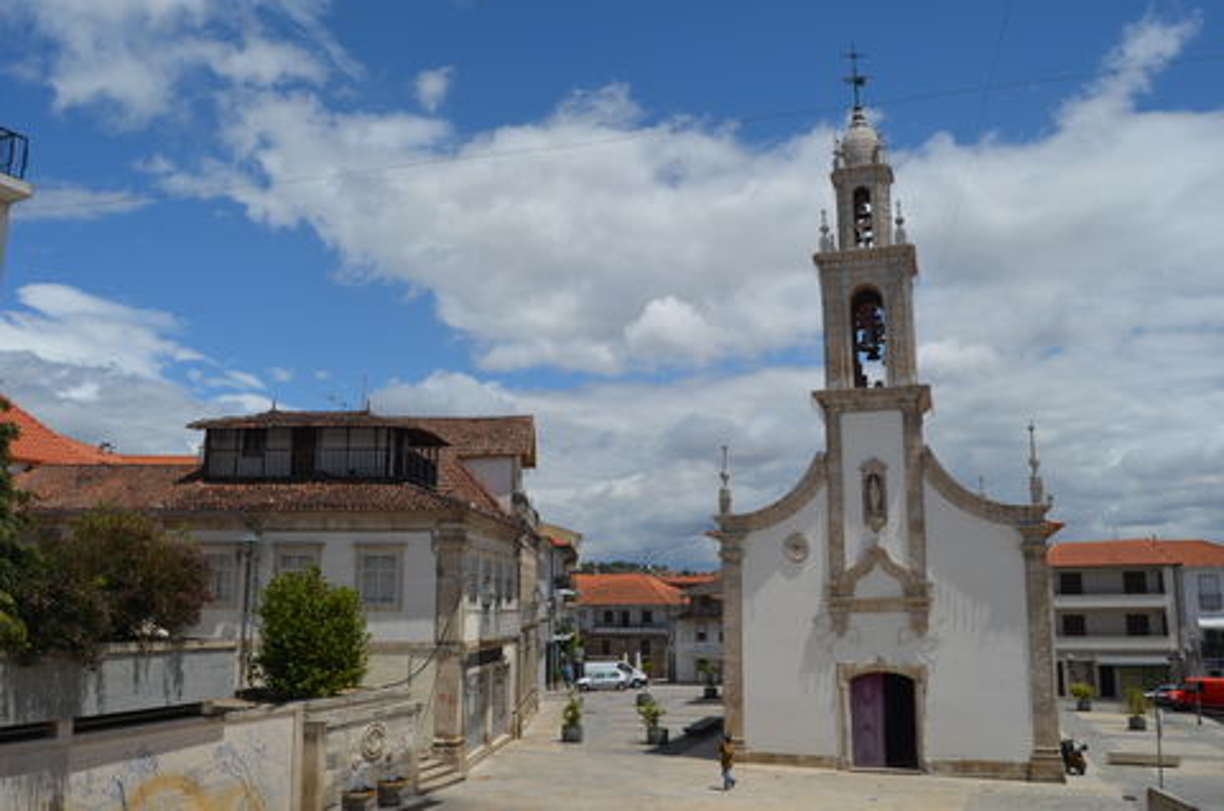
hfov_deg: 67.5
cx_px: 612
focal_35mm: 27
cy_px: 406
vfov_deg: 47.7
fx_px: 916
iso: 100
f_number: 10
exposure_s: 1/400
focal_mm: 18
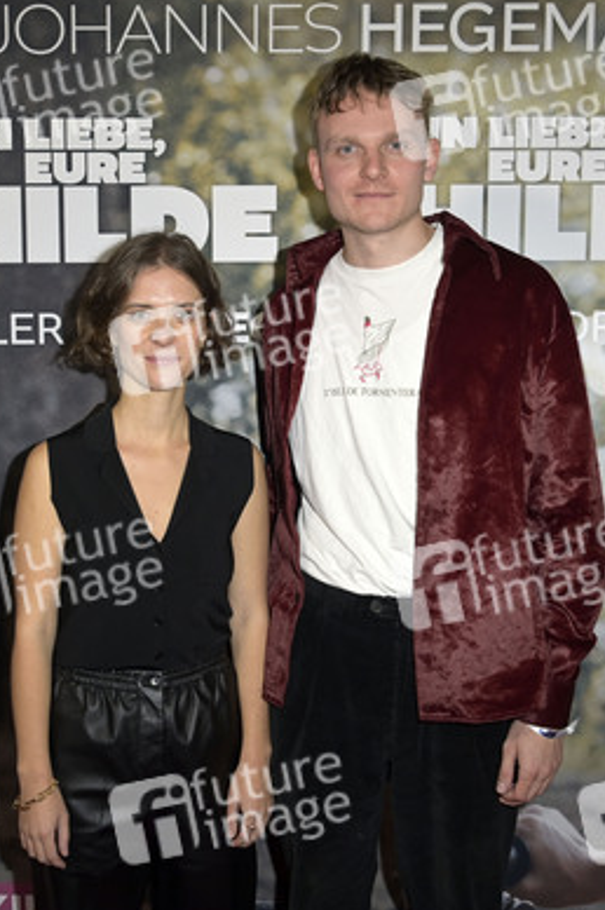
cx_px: 298
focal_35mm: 32
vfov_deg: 58.8
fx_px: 808
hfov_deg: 41.0
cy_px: 457
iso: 640
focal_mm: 31
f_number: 5.6
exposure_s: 1/250
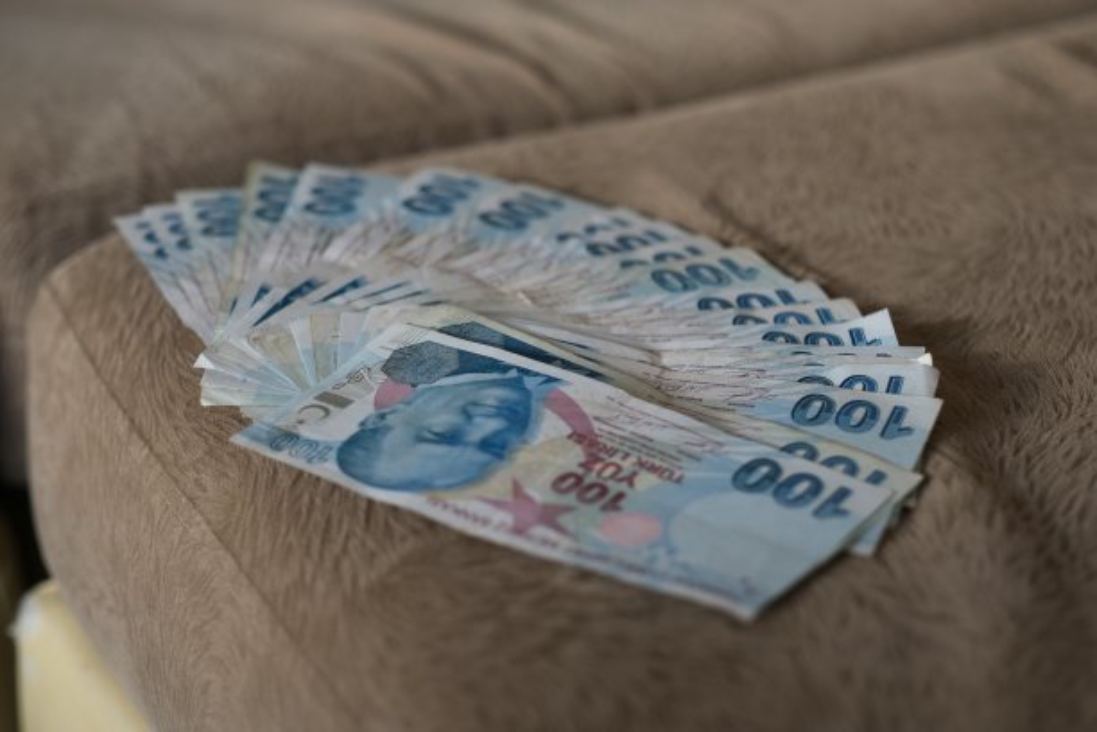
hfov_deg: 24.2
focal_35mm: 84
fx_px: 2559
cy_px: 366
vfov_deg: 16.3
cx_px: 548
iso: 160
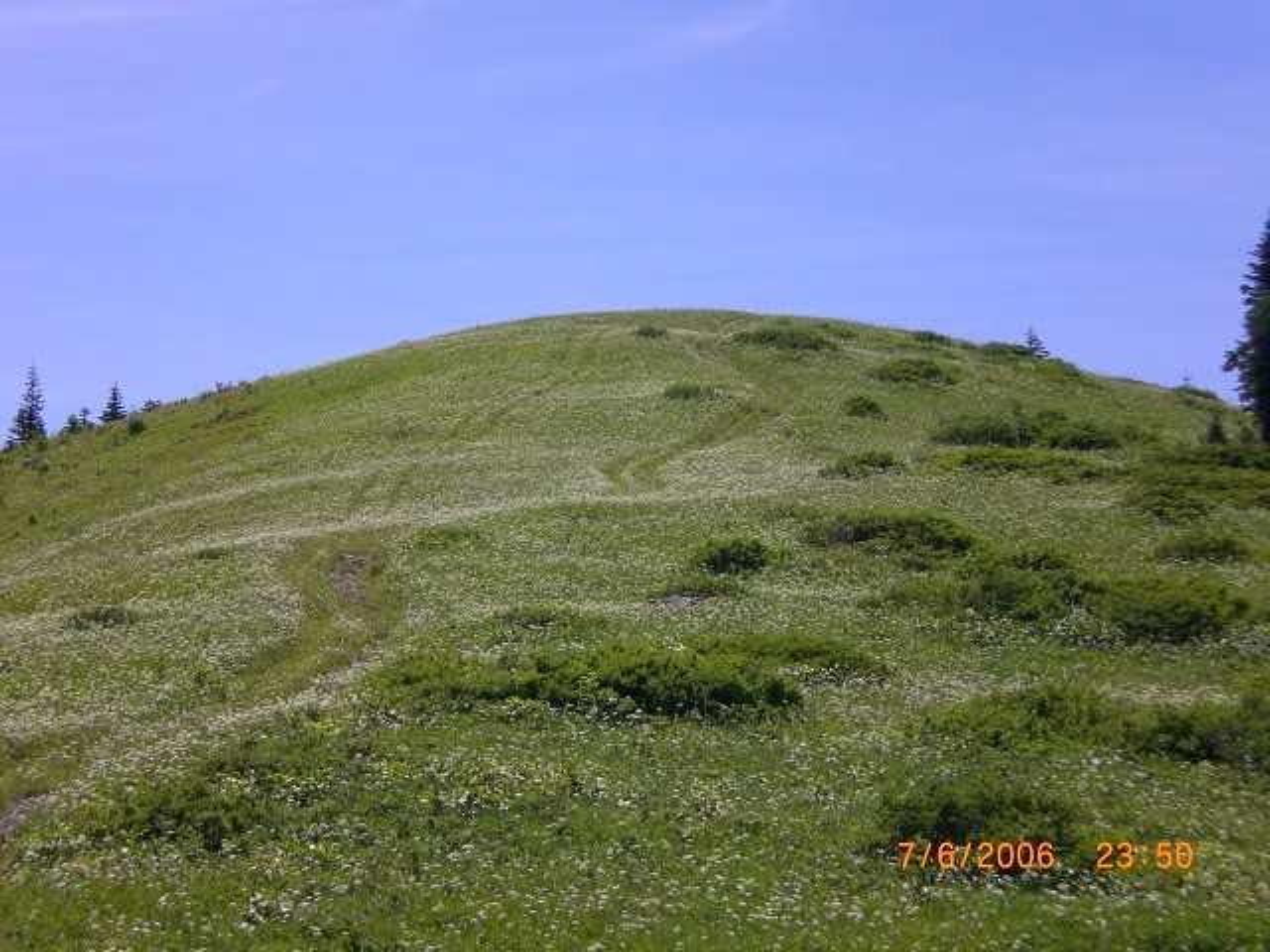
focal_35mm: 100
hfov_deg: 19.6
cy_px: 476
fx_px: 3669
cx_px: 635
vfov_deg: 14.8
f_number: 7.7
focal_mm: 16.51
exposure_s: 1/160
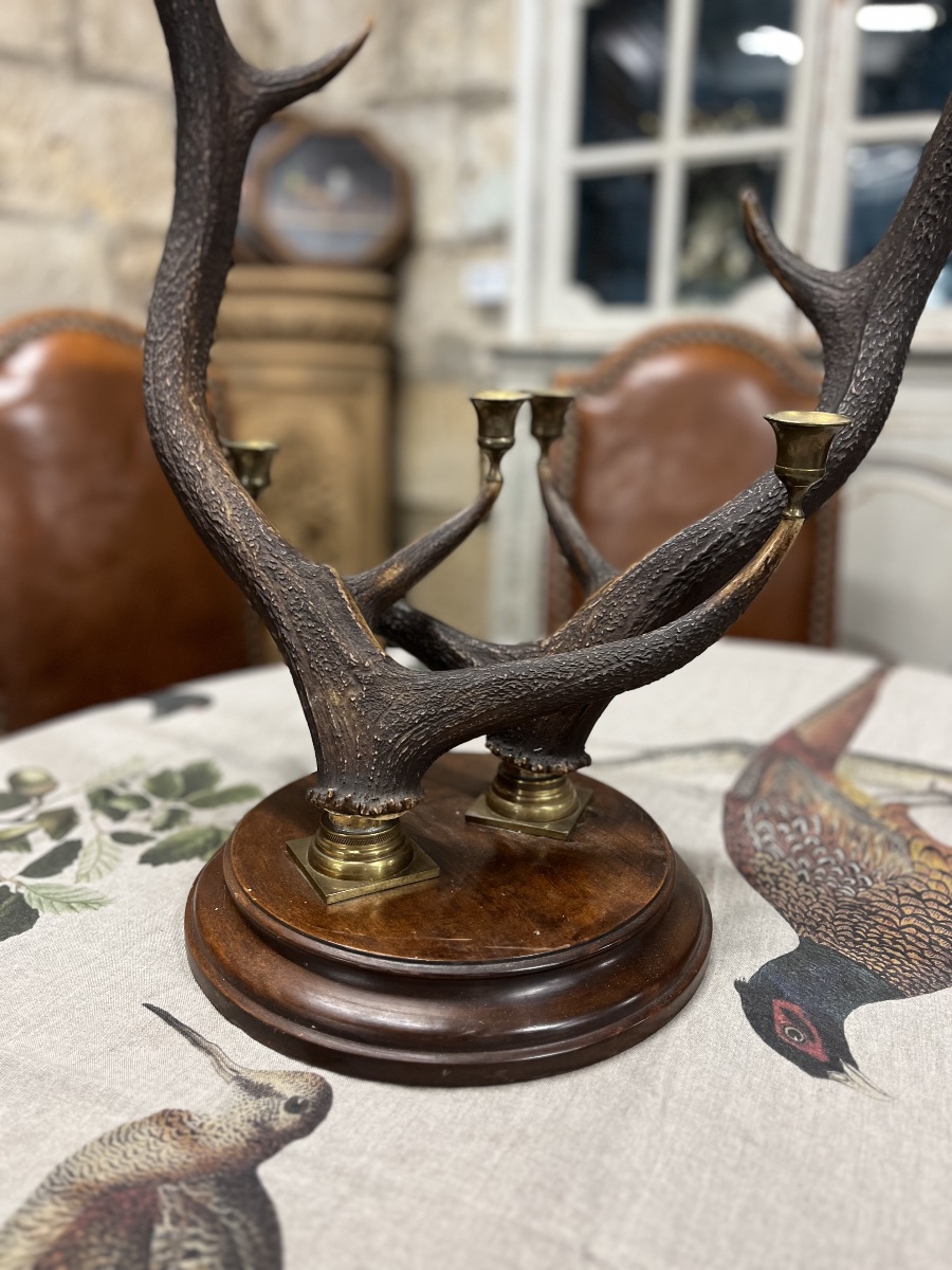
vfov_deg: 67.3
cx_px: 476
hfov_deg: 53.1
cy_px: 635
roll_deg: -1.6
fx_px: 953
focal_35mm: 26
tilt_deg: -16.9
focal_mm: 5.1
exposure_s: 1/50
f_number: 1.6
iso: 160
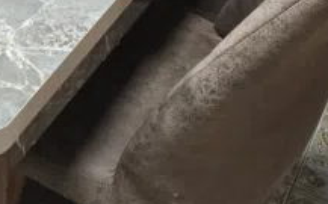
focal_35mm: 72
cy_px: 18
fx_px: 643
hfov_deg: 26.6
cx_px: -21
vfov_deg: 17.7
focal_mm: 6.3
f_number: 1.7
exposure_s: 1/101
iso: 200
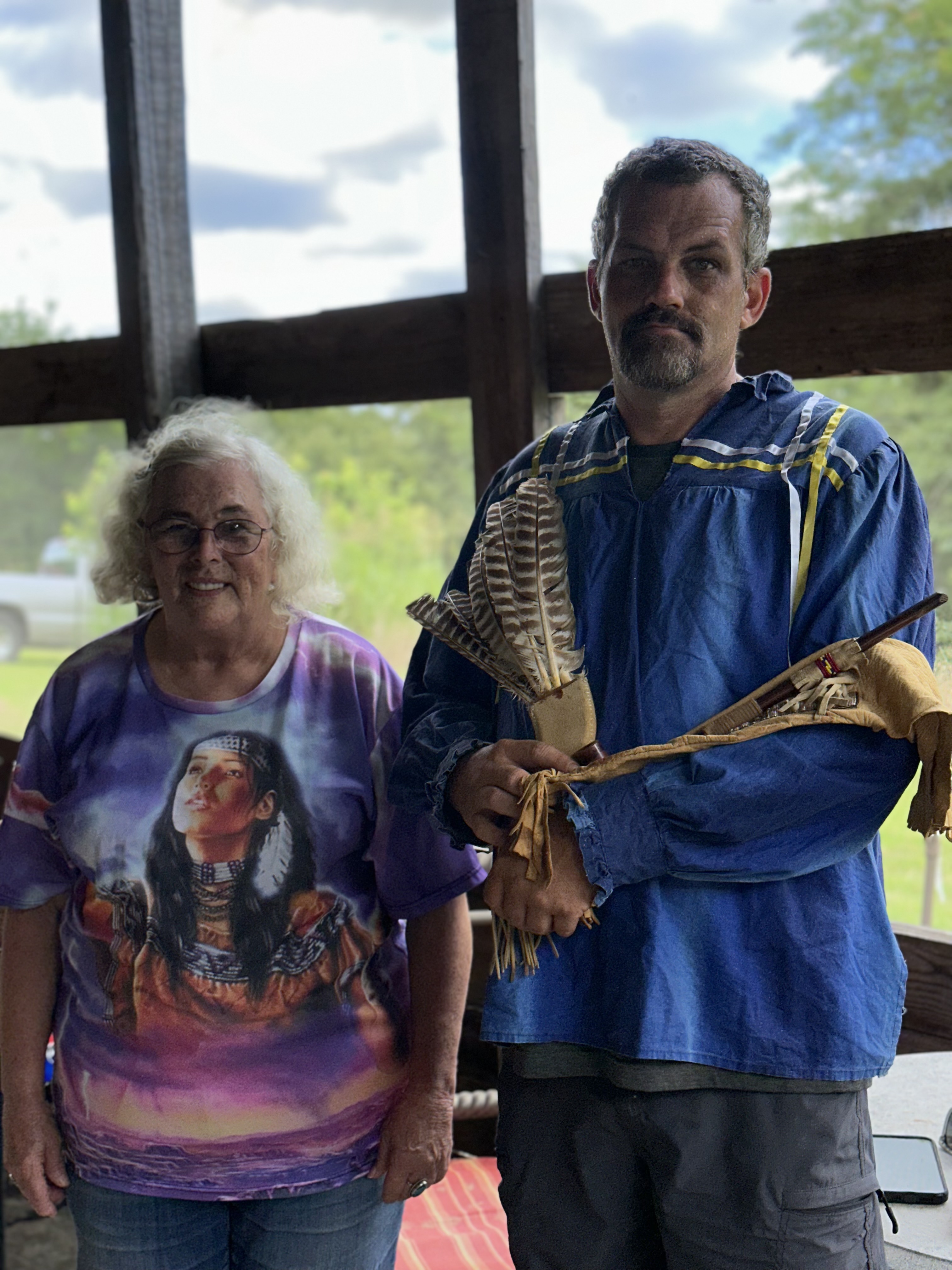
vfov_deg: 39.7
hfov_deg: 30.3
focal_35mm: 48
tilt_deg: -3.6
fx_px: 1760
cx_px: 476
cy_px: 635
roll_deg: -0.1
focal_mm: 6.86
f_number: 1.78
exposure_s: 1/1041
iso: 40
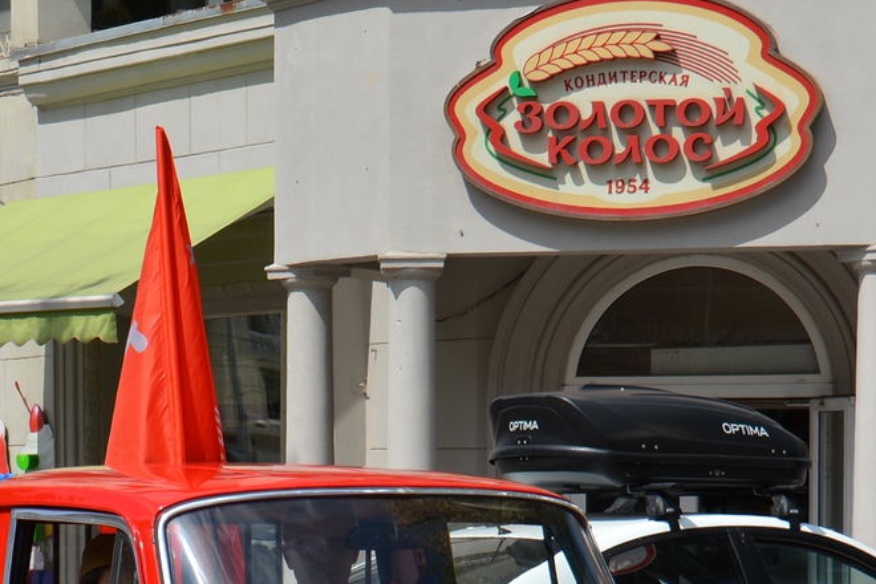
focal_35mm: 150
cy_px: 624
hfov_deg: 13.7
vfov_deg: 9.1
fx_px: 3650
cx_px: 398
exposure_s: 1/320
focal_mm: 44
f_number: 9
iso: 100
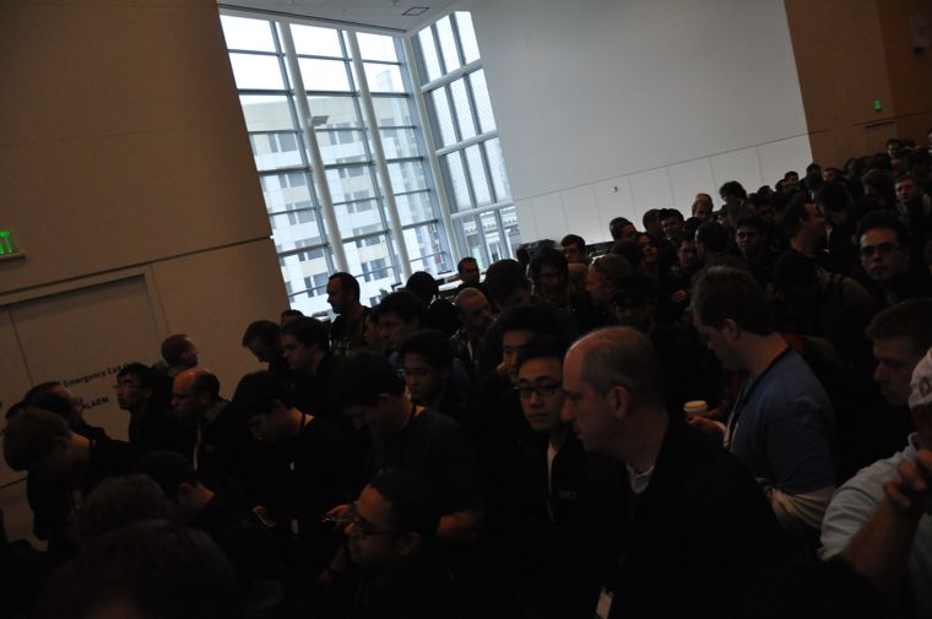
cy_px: 310
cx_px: 466
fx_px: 698
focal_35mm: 27
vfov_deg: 47.8
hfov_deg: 67.4
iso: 1600
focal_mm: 18
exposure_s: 1/640
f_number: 4
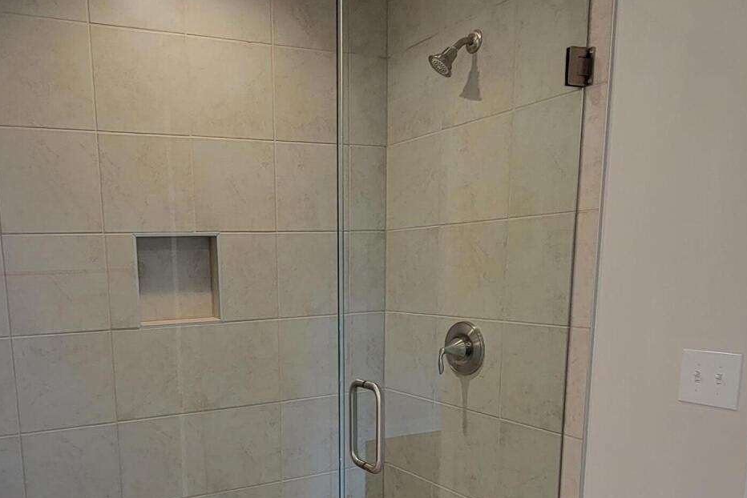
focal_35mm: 29
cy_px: 386
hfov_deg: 62.1
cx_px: 251
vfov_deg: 43.3
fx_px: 602
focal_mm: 2.2
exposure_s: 1/60
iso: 100
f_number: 2.2
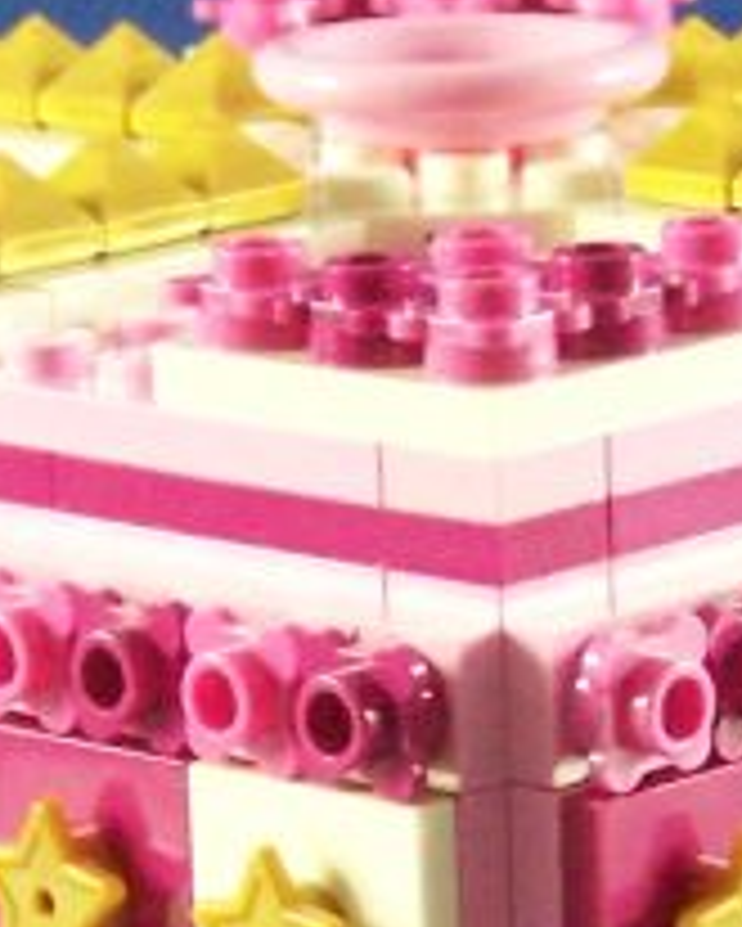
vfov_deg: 7.7
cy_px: 1156
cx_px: 553
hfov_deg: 6.3
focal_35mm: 247
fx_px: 6775
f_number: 4
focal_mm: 8.5
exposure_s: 1/60
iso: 400
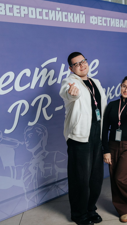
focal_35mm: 51
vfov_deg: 40.6
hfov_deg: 22.3
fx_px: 305
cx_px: 138
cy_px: 106
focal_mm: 28
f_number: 2.8
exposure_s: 1/200
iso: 1000
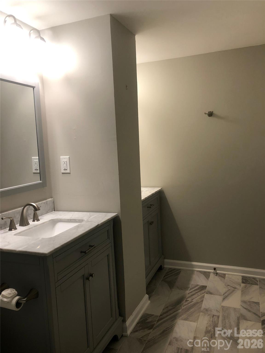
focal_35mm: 28
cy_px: 176
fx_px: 286
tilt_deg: -5.4
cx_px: 132
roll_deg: +2.1
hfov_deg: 49.7
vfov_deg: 63.4
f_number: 1.8
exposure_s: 1/30
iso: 32
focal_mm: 4
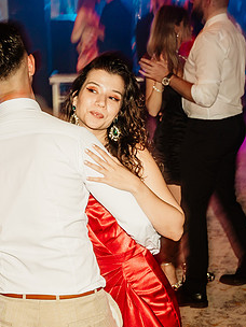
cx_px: 167
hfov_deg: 14.3
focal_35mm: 103
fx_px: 976
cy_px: 218
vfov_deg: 19.0
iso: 800
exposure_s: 1/25
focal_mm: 46
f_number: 7.1
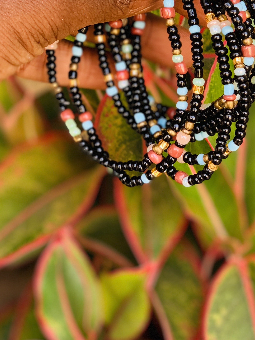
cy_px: 29
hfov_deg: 15.1
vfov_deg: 19.6
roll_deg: +5.5
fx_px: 962
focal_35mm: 98
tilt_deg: -25.3
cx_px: 167
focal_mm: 6
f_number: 2.4
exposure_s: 1/122
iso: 64
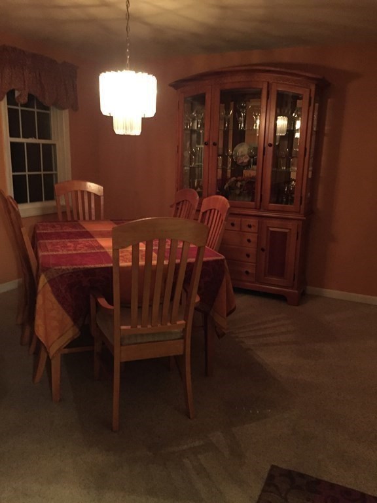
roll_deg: +0.1
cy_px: 252
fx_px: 421
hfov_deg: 48.2
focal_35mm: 29
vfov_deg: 61.7
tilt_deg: -11.6
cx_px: 188
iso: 1000
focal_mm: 4.15
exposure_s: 1/15
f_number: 2.2
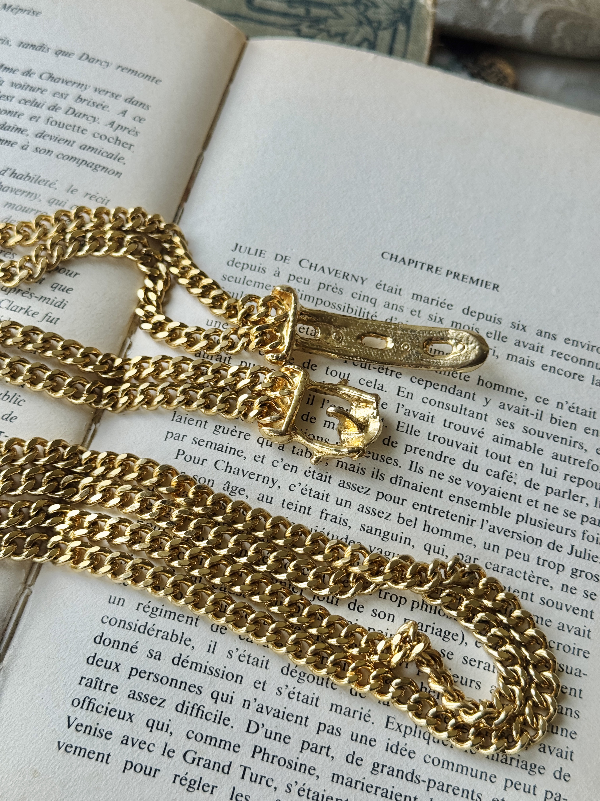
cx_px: 300
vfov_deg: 39.7
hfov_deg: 30.3
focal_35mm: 48
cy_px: 400
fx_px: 1109
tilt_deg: -58.7
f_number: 1.78
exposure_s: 1/158
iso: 50
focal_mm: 6.76
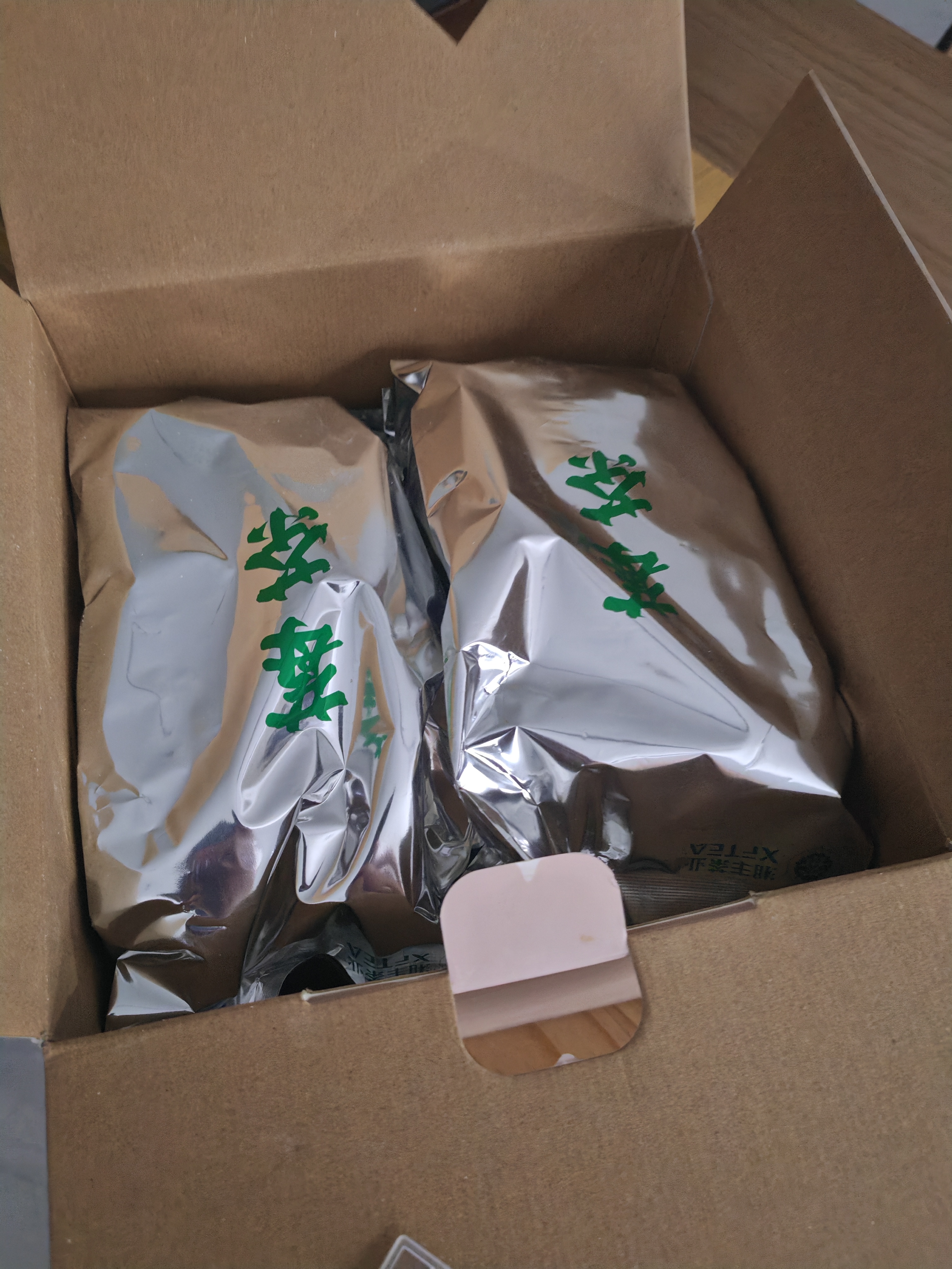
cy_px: 634
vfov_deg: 65.3
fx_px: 990
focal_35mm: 27
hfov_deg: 51.4
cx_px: 476
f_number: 1.95
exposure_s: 1/25
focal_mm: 5.52
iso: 2000
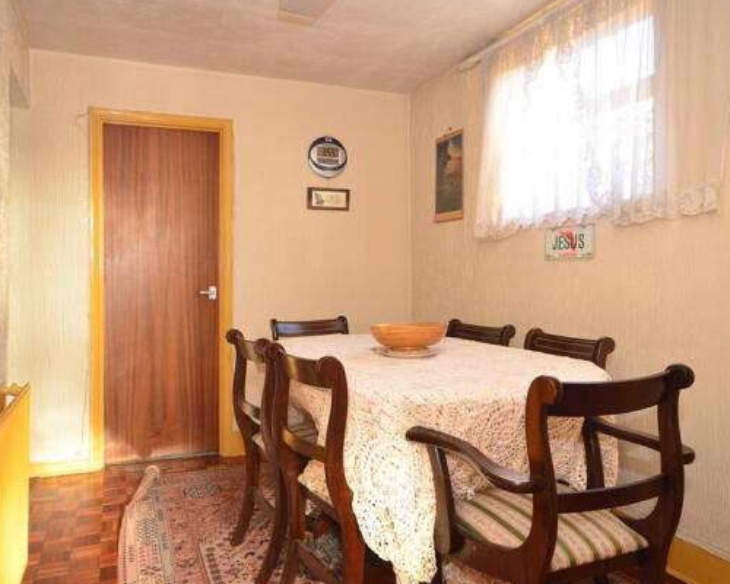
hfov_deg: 62.8
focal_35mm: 28
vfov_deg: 52.1
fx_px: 597
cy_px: 277
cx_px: 334
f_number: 8
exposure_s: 1/13
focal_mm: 15
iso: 640
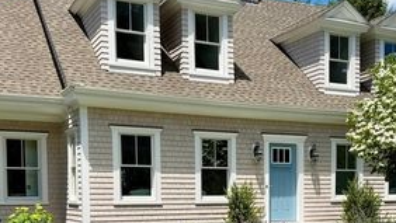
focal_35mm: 55
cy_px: 228
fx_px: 578
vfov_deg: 21.1
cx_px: 257
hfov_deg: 37.5
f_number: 1.78
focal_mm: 6.76
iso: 80
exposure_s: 1/3584
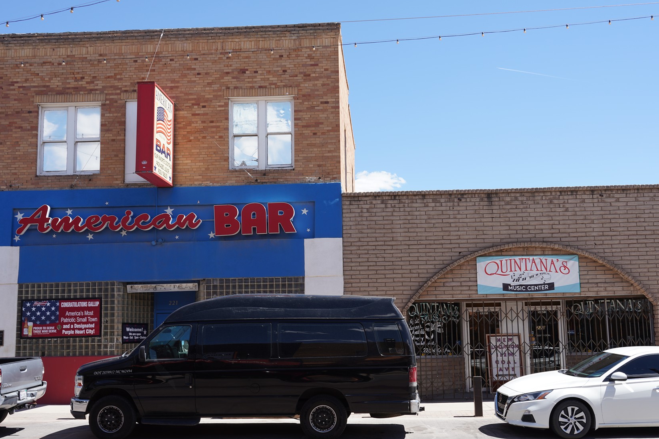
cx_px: 358
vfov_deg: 33.4
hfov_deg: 48.4
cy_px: 247
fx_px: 732
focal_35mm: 40
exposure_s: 1/100
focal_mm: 33
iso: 100
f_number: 10
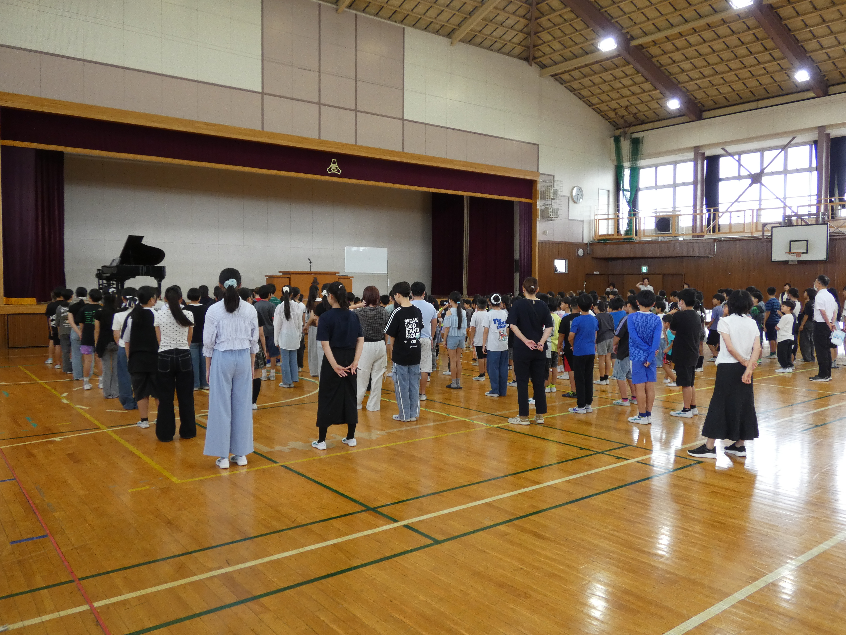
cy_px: 318
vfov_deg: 51.4
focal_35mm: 27
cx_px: 423
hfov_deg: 65.3
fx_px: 660
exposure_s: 1/80
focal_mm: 4.8
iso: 200
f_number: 3.2
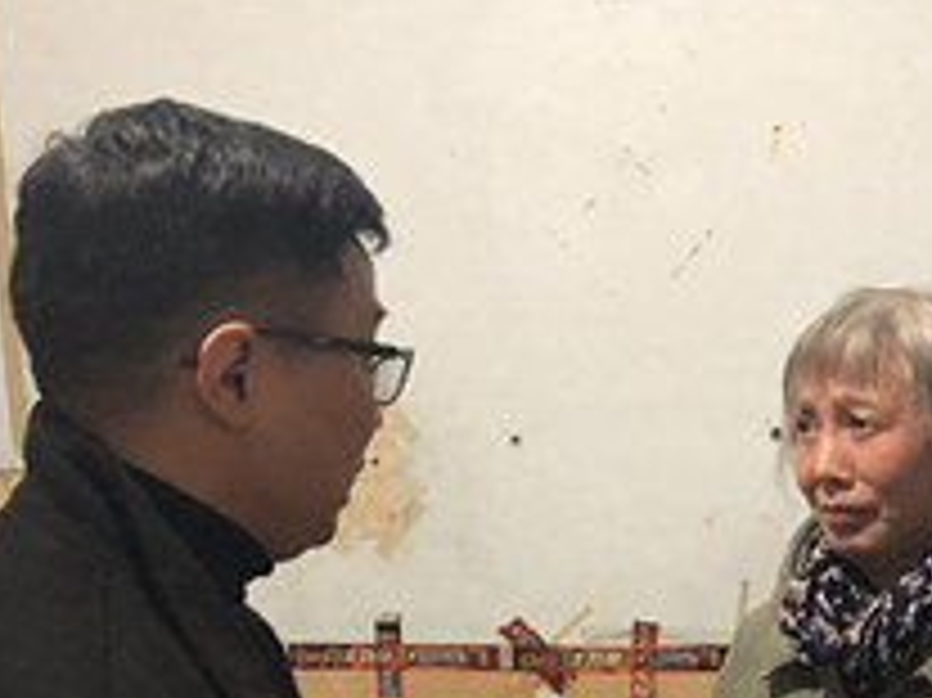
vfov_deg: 23.5
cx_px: 851
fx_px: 1641
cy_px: 592
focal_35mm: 61
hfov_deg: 30.2
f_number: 1.8
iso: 500
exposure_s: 1/33
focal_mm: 4
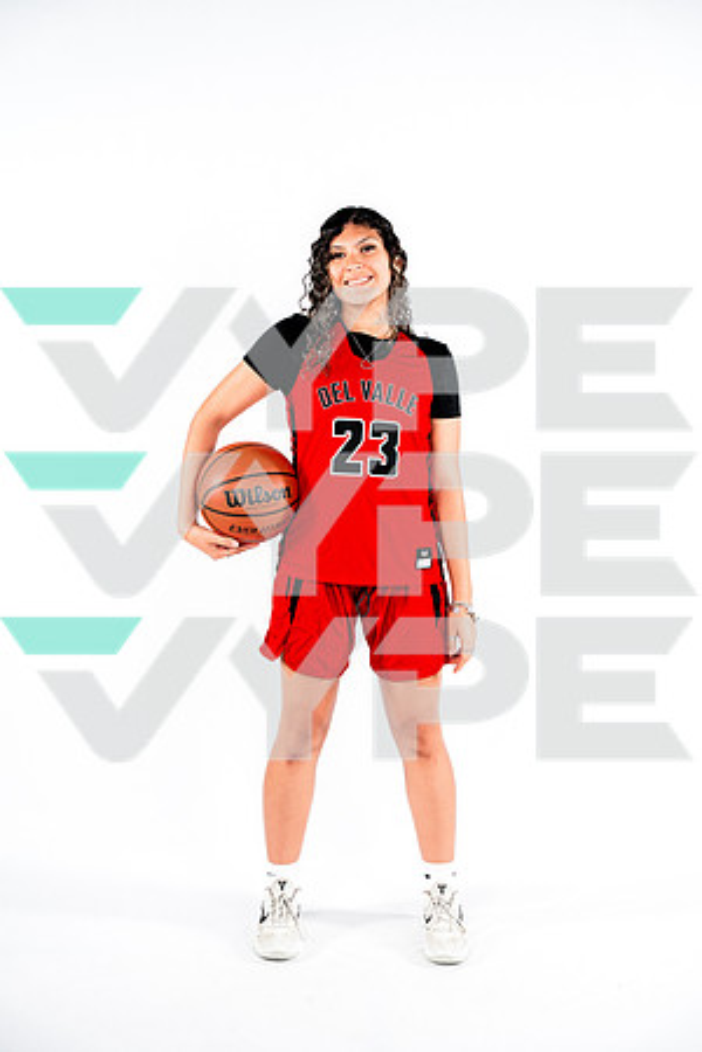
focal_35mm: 50
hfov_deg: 27.3
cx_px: 351
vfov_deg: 40.0
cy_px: 526
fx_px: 1448
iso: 250
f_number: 4.5
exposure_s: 1/250
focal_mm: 49.5
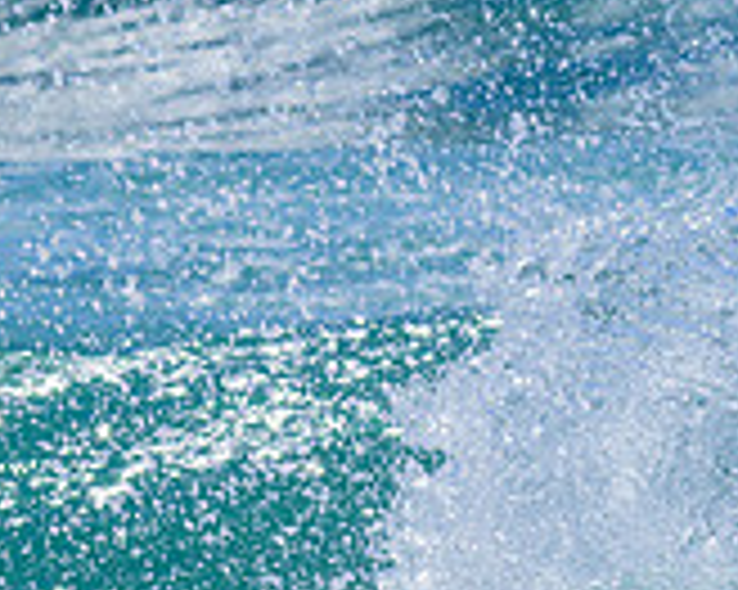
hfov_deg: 1.3
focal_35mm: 1495
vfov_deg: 1.0
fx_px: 32634
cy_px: 663
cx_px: 1257
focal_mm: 380
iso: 640
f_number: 11
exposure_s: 1/2000
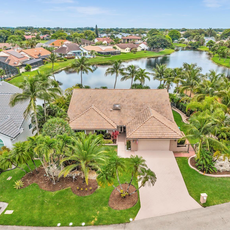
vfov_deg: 55.6
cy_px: 113
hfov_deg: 55.6
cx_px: 124
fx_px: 218
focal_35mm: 29
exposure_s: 1/8000
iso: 180
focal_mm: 8.67
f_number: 1.8
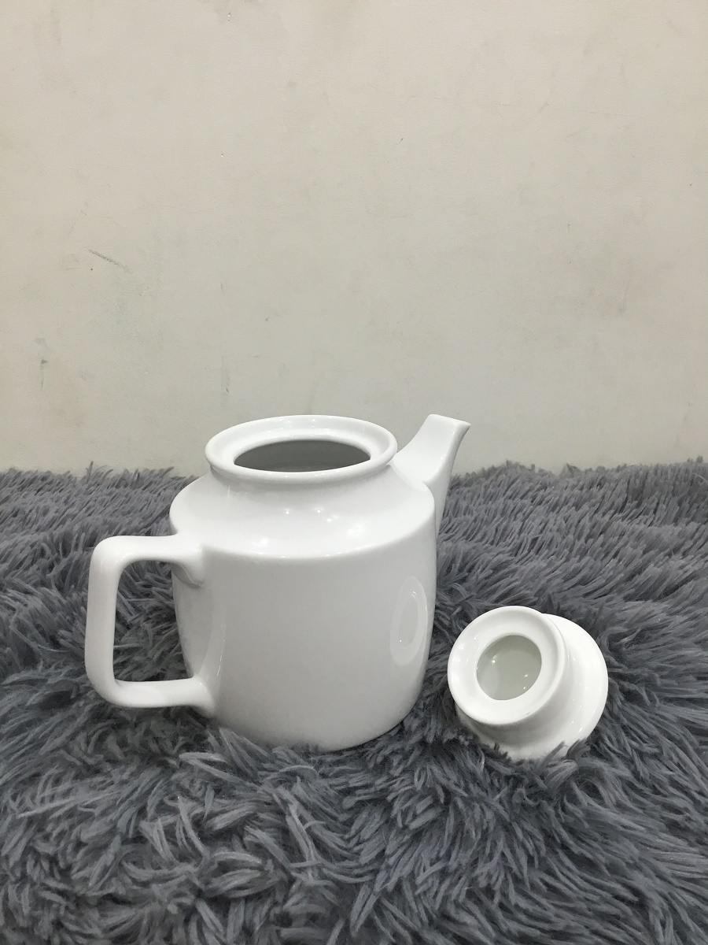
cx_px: 354
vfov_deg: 58.4
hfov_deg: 45.4
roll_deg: +0.4
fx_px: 845
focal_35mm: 31
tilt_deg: -19.9
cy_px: 472
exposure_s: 1/33
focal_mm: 3.3
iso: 80
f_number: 2.4
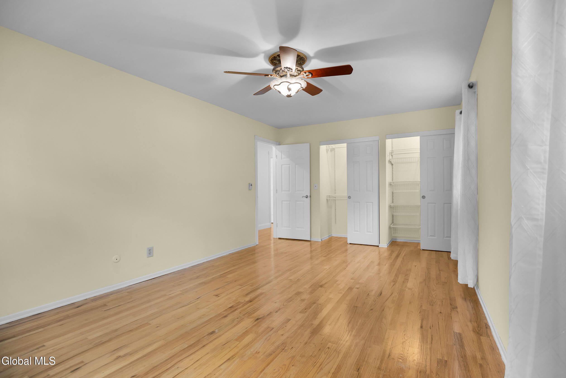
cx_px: 283
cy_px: 189
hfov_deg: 96.7
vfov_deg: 73.8
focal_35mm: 16
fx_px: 252
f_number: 4
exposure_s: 1/25
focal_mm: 16
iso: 250
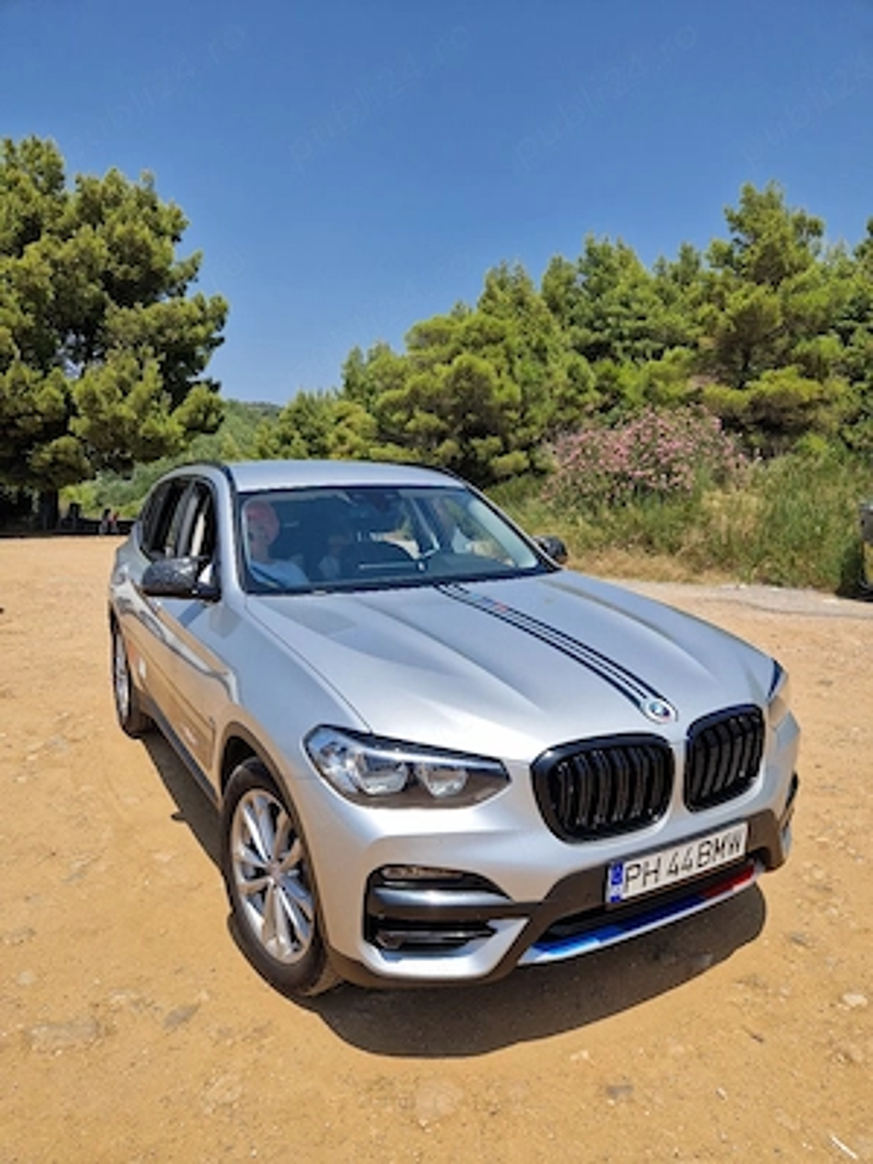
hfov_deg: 58.9
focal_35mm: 23
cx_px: 436
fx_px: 773
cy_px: 582
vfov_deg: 73.9
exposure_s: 1/2500
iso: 50
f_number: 1.8
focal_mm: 5.4
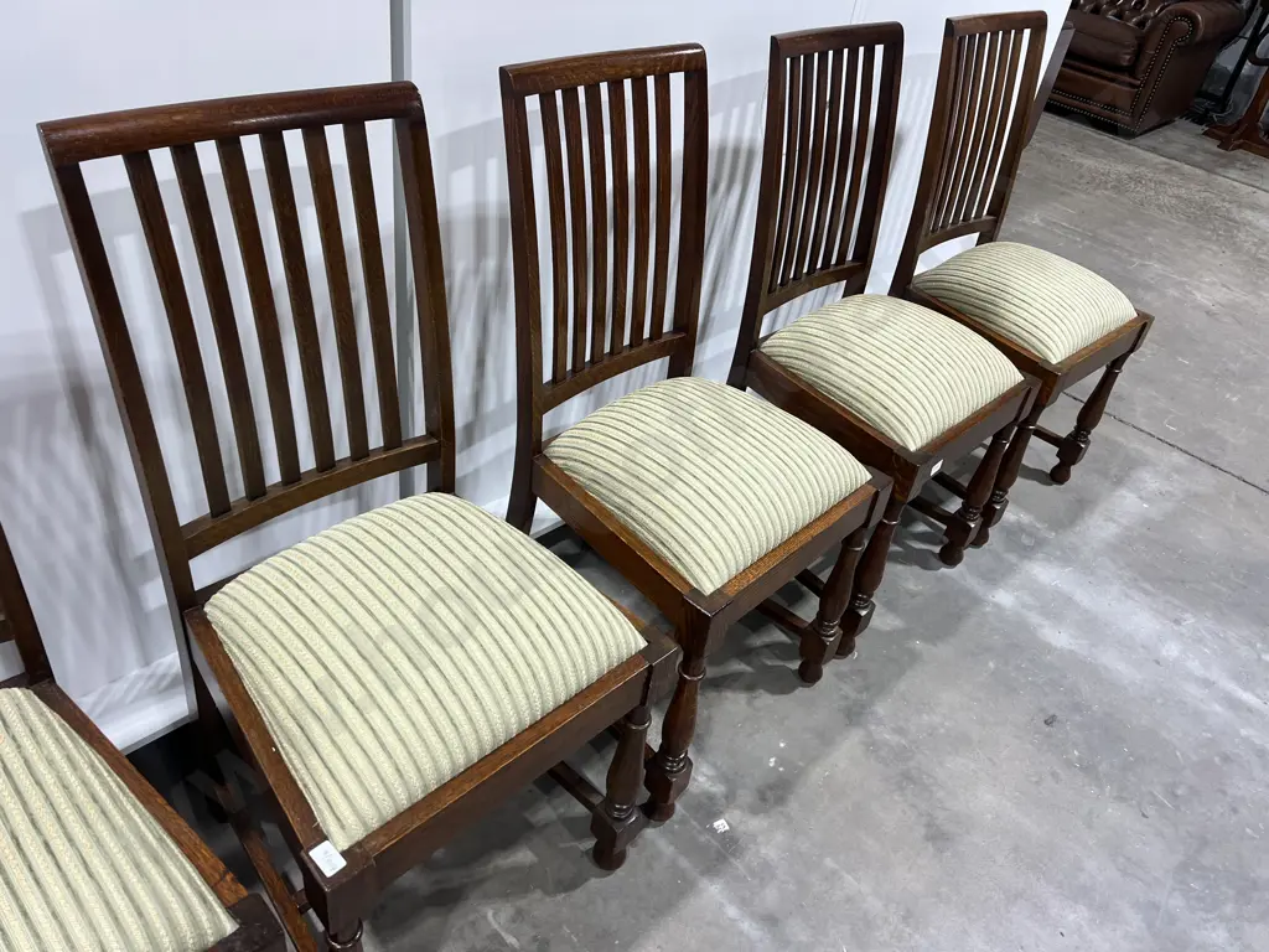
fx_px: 953
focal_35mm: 26
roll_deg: -9.4
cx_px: 634
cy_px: 476
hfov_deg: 67.3
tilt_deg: -38.0
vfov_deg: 53.1
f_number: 1.5
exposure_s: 1/100
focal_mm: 5.7
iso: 80
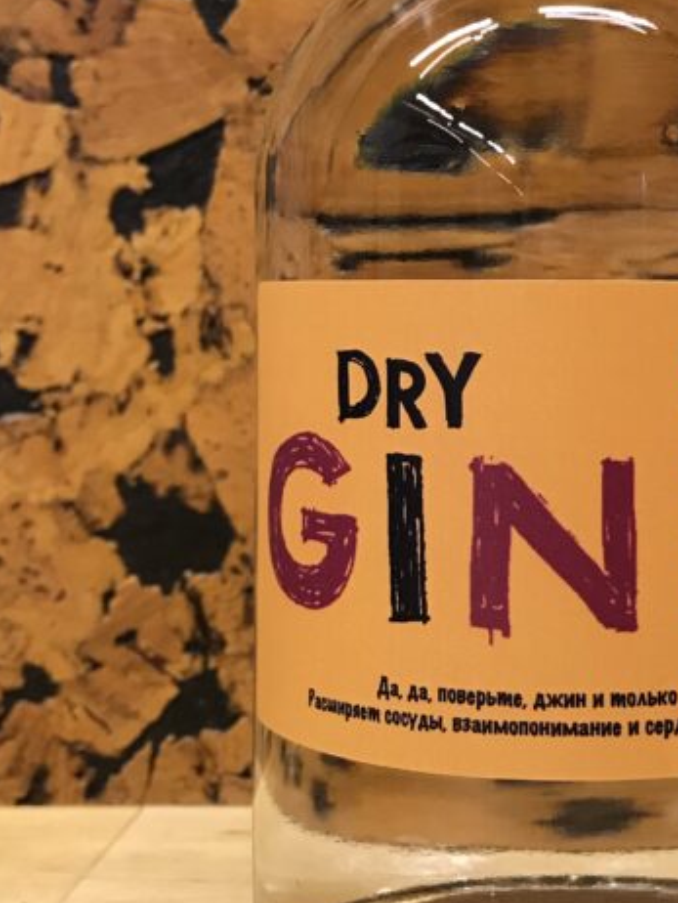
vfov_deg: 30.9
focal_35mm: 62
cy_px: 295
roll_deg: +0.1
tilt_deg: +0.5
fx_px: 1618
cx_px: 574
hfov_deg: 23.2
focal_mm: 3.99
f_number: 1.8
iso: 40
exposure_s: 1/17
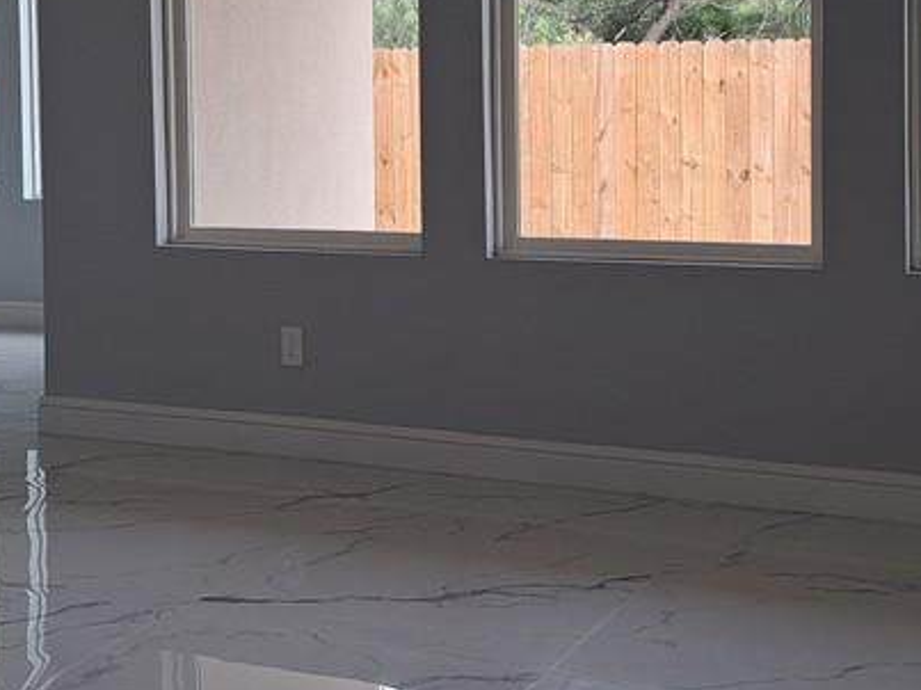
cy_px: 151
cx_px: 263
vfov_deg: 23.7
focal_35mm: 61
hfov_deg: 31.3
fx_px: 1622
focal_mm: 5.23
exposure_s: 1/122
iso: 50
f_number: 1.8
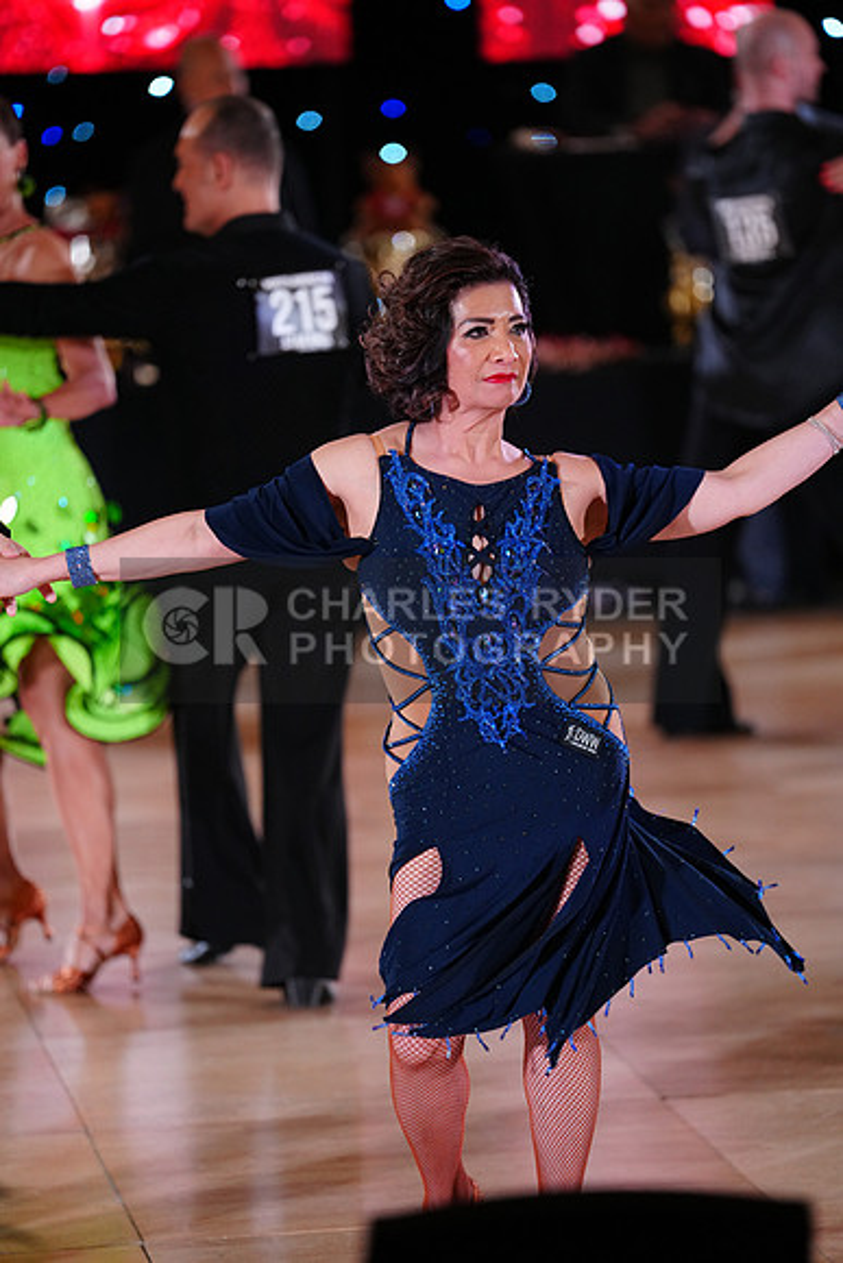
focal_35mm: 191
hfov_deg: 7.2
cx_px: 422
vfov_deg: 10.8
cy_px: 632
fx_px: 6704
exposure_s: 1/400
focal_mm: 191
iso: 2500
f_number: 2.8
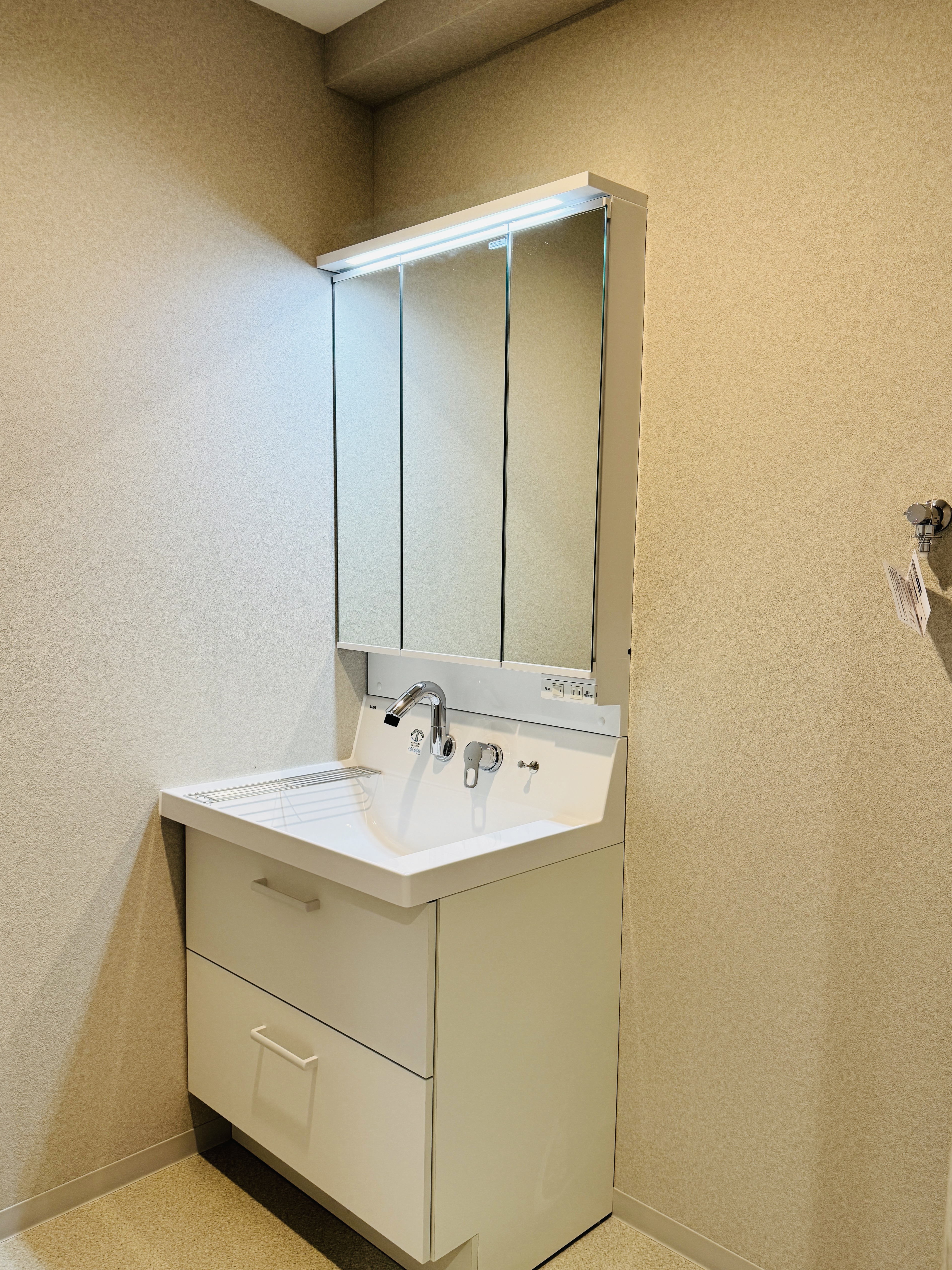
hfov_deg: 51.3
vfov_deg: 65.2
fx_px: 990
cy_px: 686
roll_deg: -1.0
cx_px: 506
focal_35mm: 27
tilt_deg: -7.0
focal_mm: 6.86
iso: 160
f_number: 1.78
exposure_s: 1/120
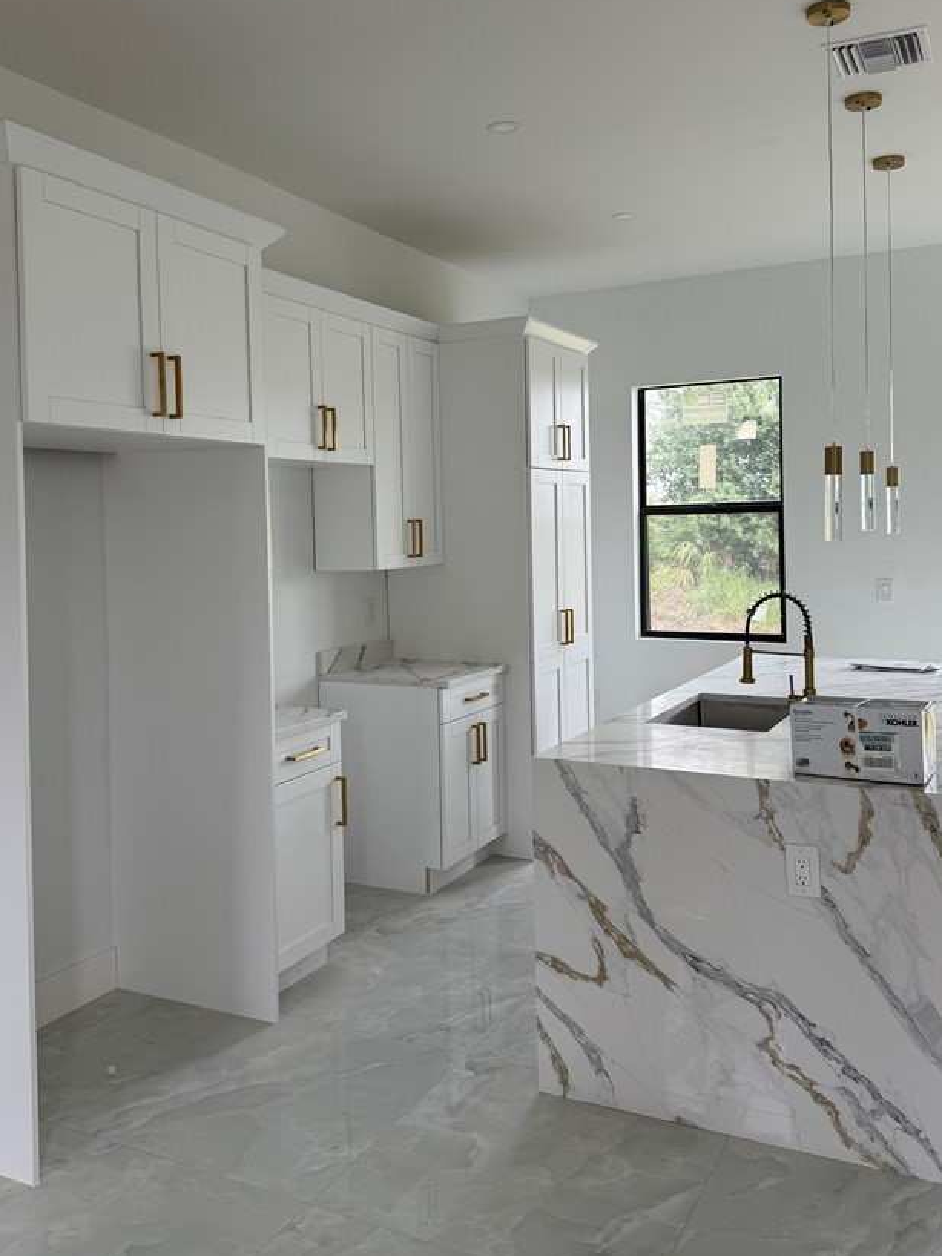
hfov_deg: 46.8
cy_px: 541
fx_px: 1089
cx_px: 465
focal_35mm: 30
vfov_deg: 59.7
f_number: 1.78
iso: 64
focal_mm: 6.76
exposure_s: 1/270
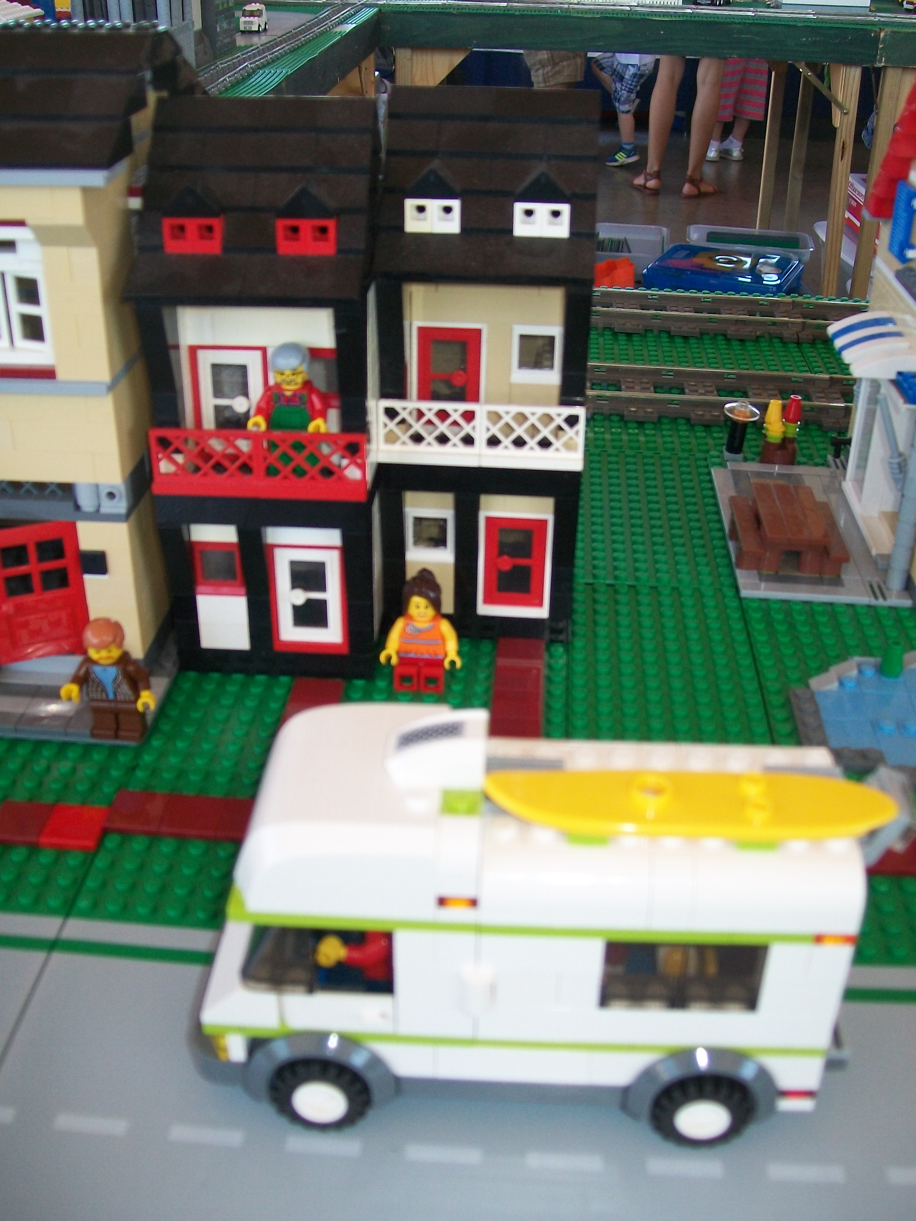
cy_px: 610
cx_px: 458
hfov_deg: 39.7
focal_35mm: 36
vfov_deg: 51.4
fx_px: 1270
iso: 80
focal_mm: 6
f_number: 2.7
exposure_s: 1/125
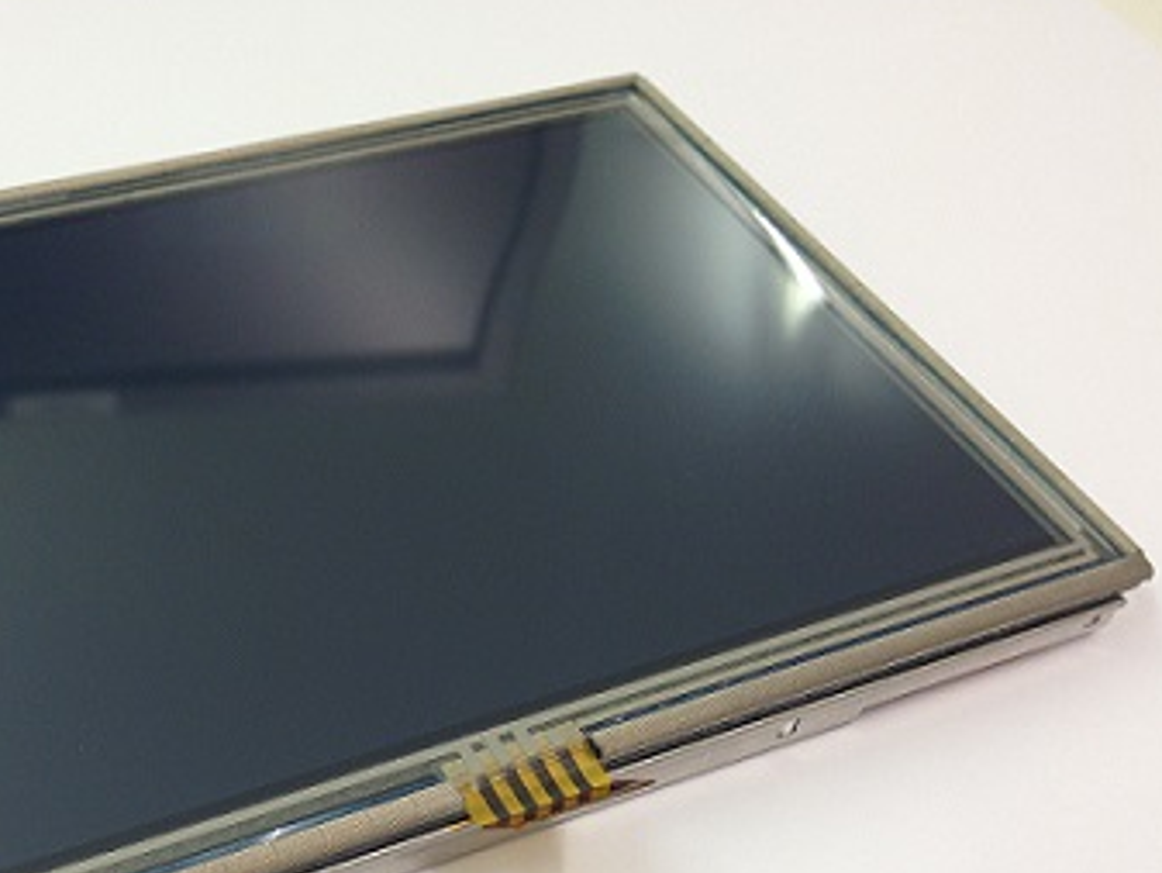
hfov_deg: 34.7
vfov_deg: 26.8
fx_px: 1813
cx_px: 284
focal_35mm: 54
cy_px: 614
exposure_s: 1/33
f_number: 2.4
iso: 50
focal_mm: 4.13
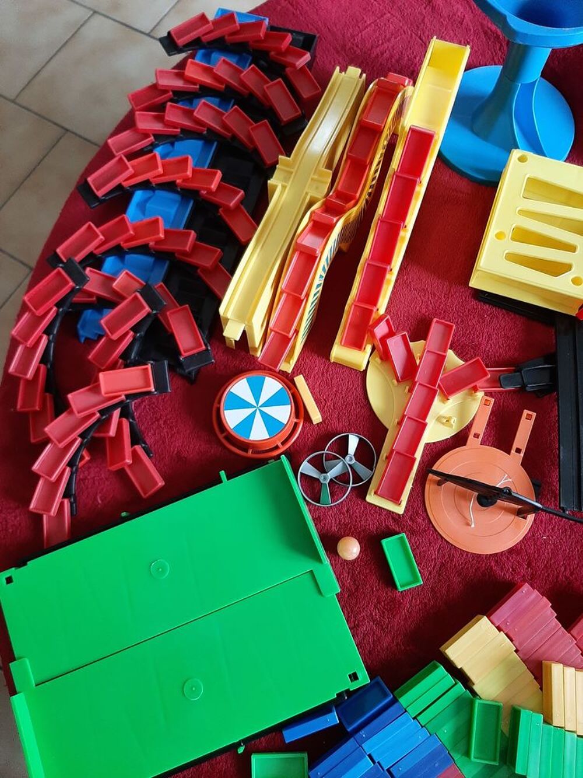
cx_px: 292
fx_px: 584
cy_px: 389
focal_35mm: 26
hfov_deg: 53.1
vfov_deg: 67.3
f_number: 1.7
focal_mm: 3.93
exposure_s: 1/50
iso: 200
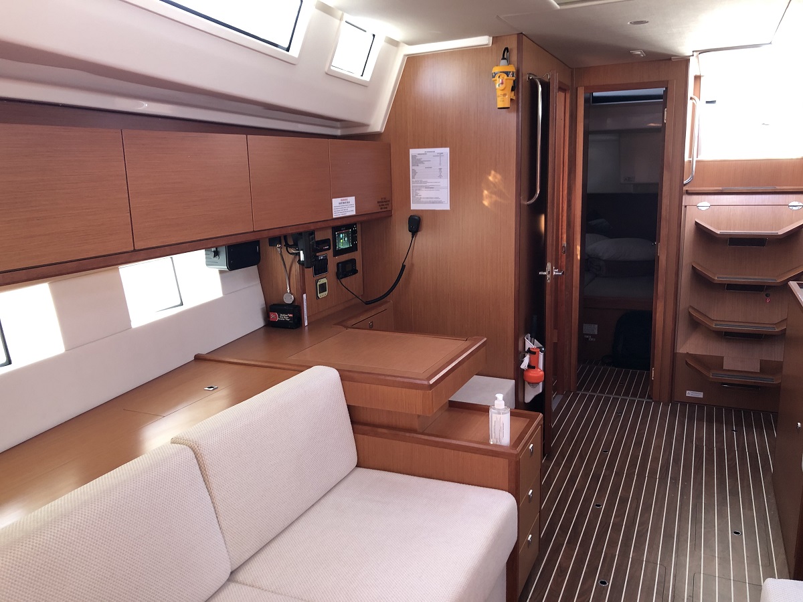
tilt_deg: -10.3
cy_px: 301
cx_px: 402
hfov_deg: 63.4
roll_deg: +2.4
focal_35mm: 28
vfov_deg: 49.7
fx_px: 650
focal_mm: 4
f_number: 1.8
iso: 40
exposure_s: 1/20
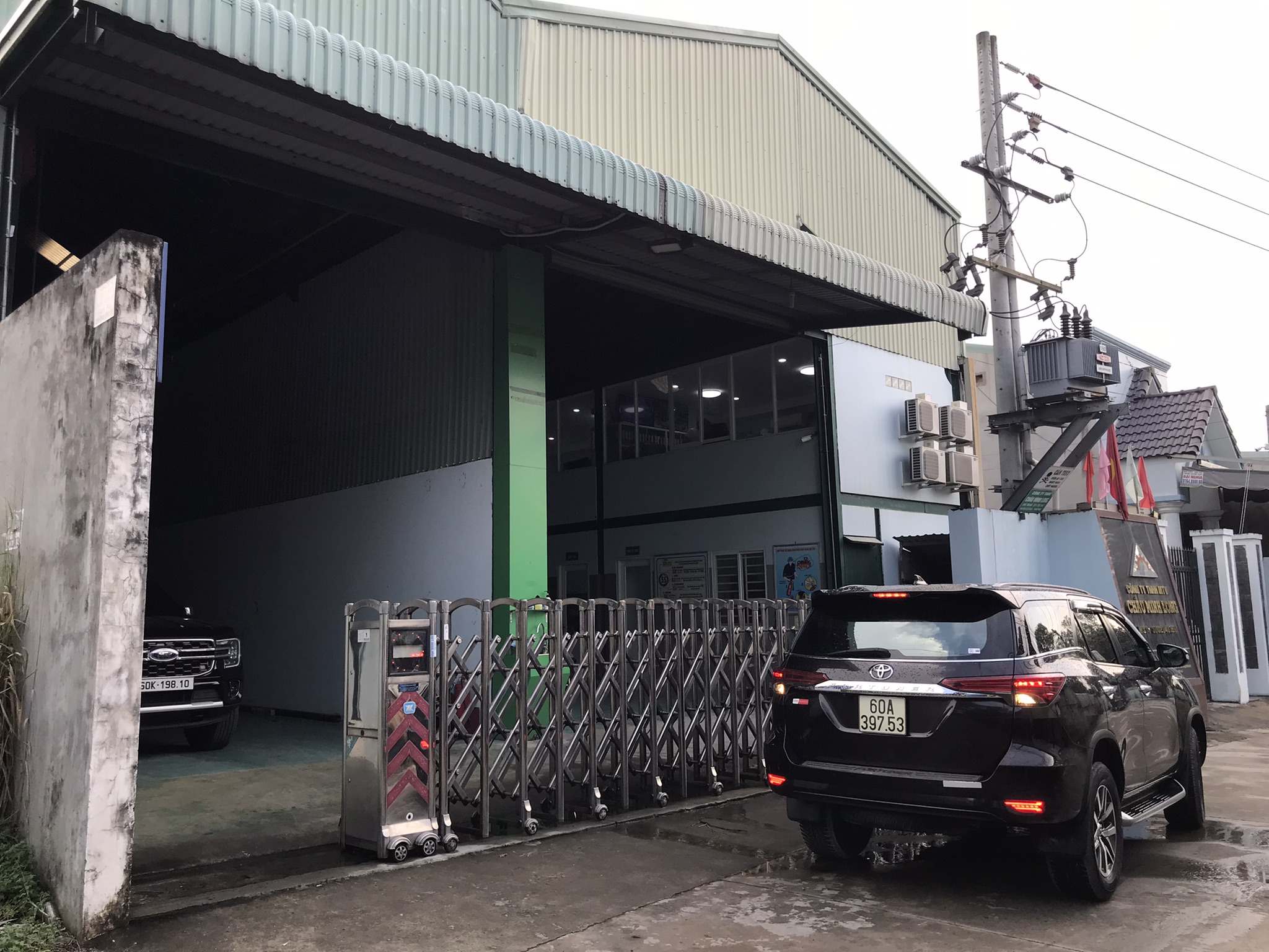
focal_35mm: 28
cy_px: 476
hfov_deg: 63.4
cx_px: 634
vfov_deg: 49.7
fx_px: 1026
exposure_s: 1/224
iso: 20
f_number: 1.8
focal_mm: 3.99
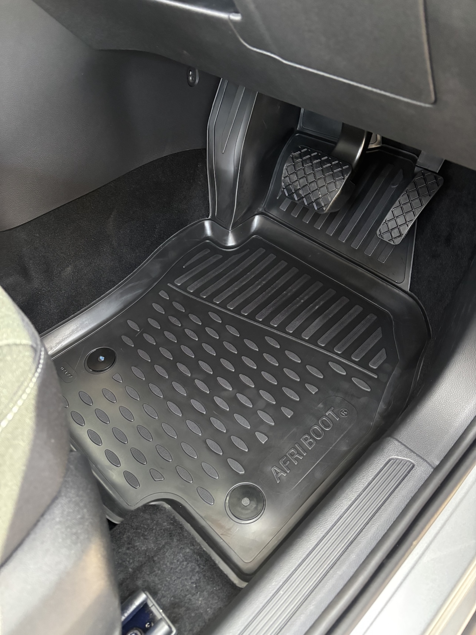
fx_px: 477
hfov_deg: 53.1
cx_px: 238
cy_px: 318
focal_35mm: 26
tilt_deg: -48.1
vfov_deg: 67.3
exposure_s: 1/30
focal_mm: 5.96
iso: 640
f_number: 1.6
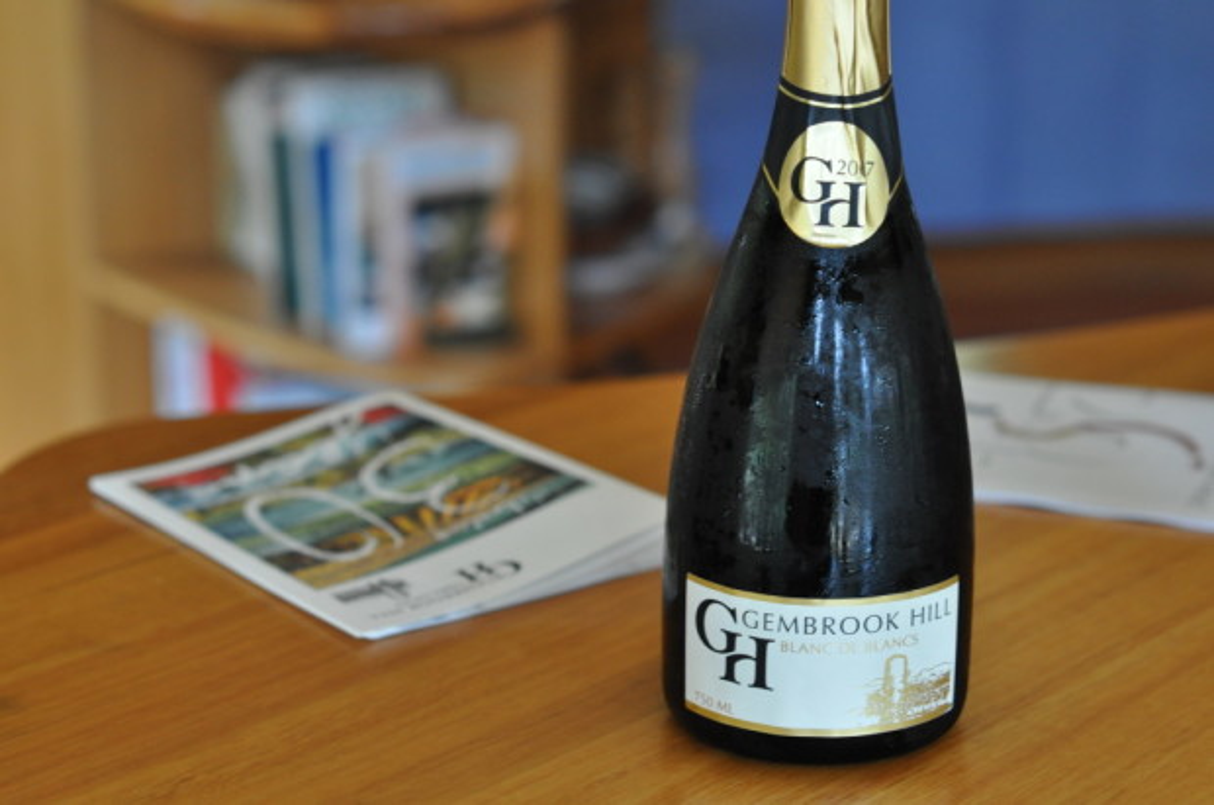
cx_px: 607
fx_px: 2525
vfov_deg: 18.1
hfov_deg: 27.0
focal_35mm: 75
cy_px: 402
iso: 800
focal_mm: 50
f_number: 3.2
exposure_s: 1/40
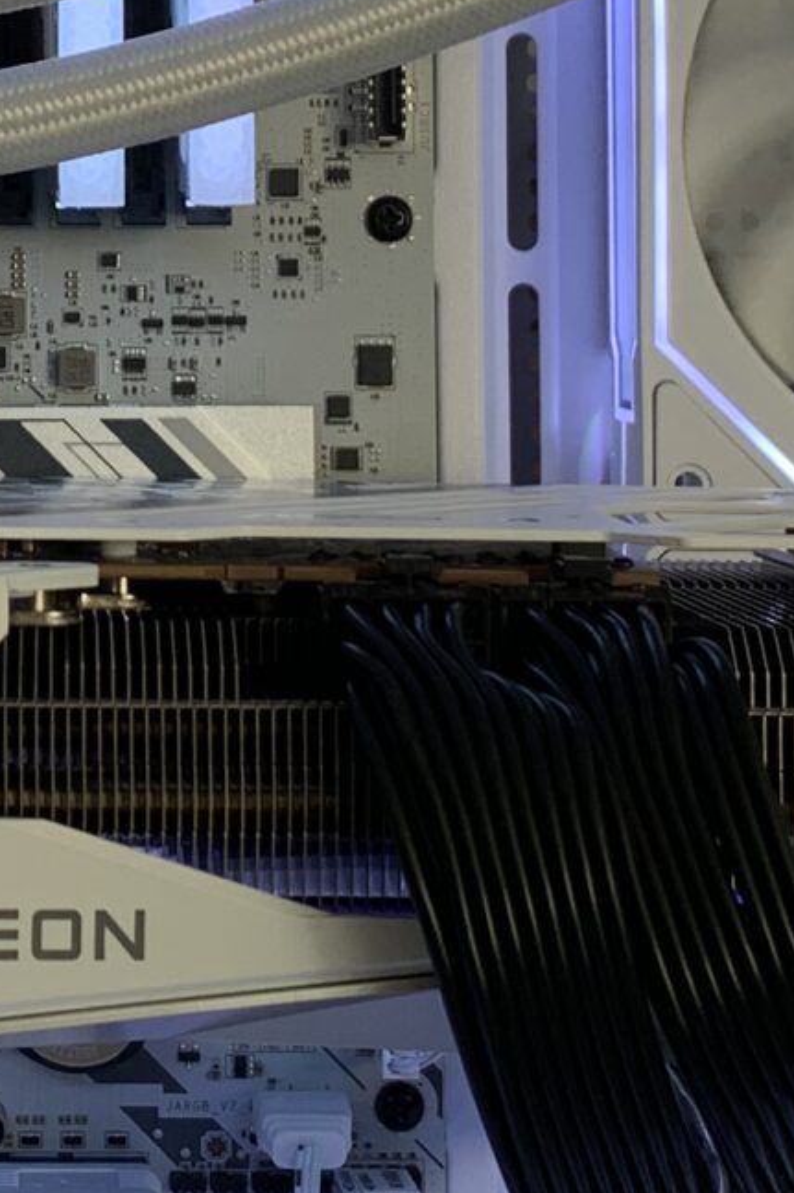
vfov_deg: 18.8
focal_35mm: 107
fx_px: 3542
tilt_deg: +1.8
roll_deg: +0.3
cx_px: -72
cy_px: 131
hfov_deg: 12.6
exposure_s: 1/121
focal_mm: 4.25
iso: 50
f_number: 1.8
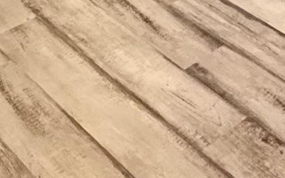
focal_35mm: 95
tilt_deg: -6.3
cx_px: 280
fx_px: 738
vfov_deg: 10.3
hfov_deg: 21.2
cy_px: -345
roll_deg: -1.6
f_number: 2.2
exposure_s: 1/60
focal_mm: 2.22
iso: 250
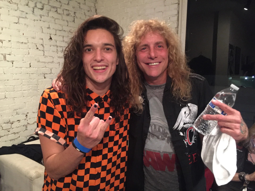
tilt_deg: -8.0
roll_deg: -0.9
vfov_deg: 48.2
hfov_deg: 61.7
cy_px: 96
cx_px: 128
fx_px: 214
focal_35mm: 29
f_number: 2.2
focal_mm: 4.15
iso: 640
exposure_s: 1/15
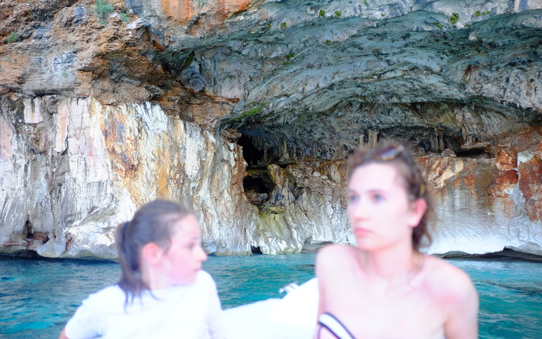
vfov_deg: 35.3
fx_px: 532
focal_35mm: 36
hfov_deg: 54.0
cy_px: 178
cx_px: 270
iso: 400
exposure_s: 1/85
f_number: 2
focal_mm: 23
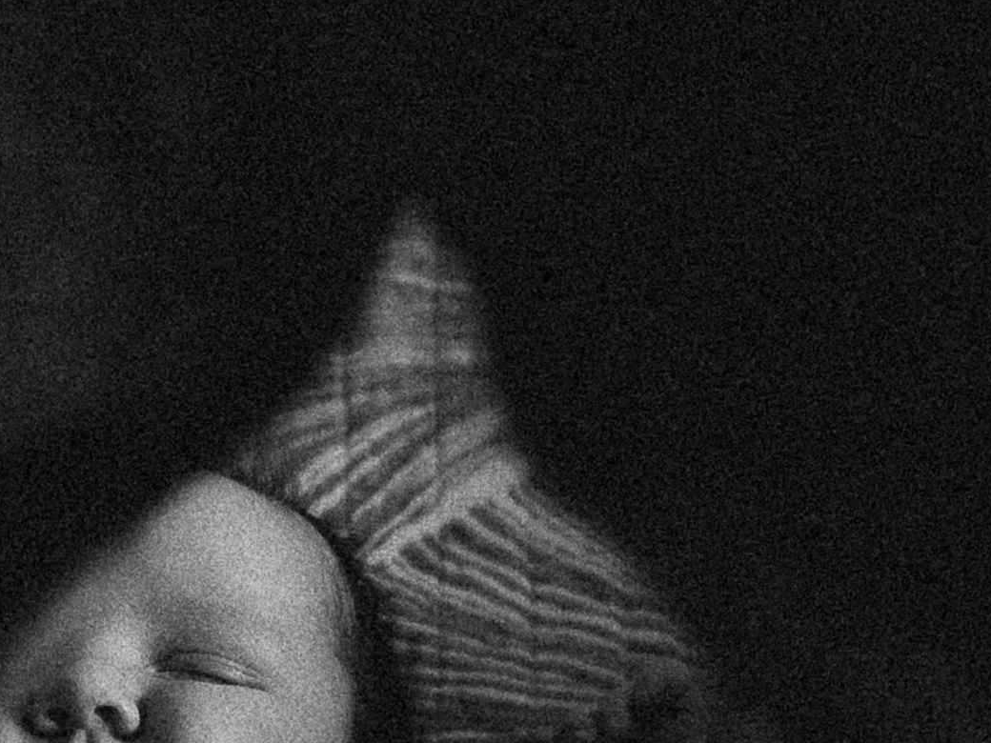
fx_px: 6785
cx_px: 134
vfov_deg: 6.2
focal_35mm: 237
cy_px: 795
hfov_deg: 8.3
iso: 200
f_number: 2
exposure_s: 1/250
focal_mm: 35
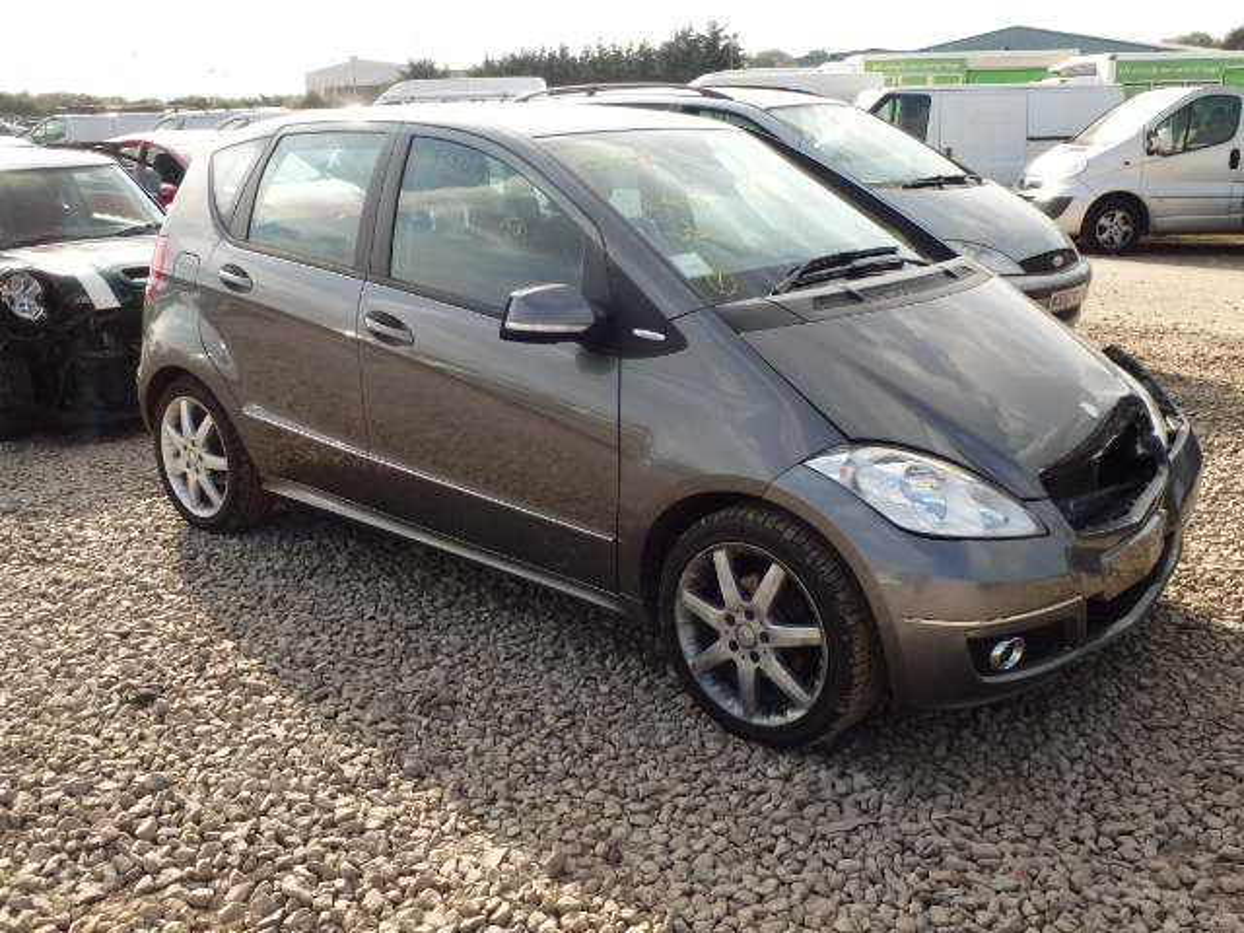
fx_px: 1222
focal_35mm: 34
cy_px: 466
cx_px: 622
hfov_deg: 54.0
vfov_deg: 41.8
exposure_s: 1/400
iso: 125
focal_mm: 6.1
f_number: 4.4
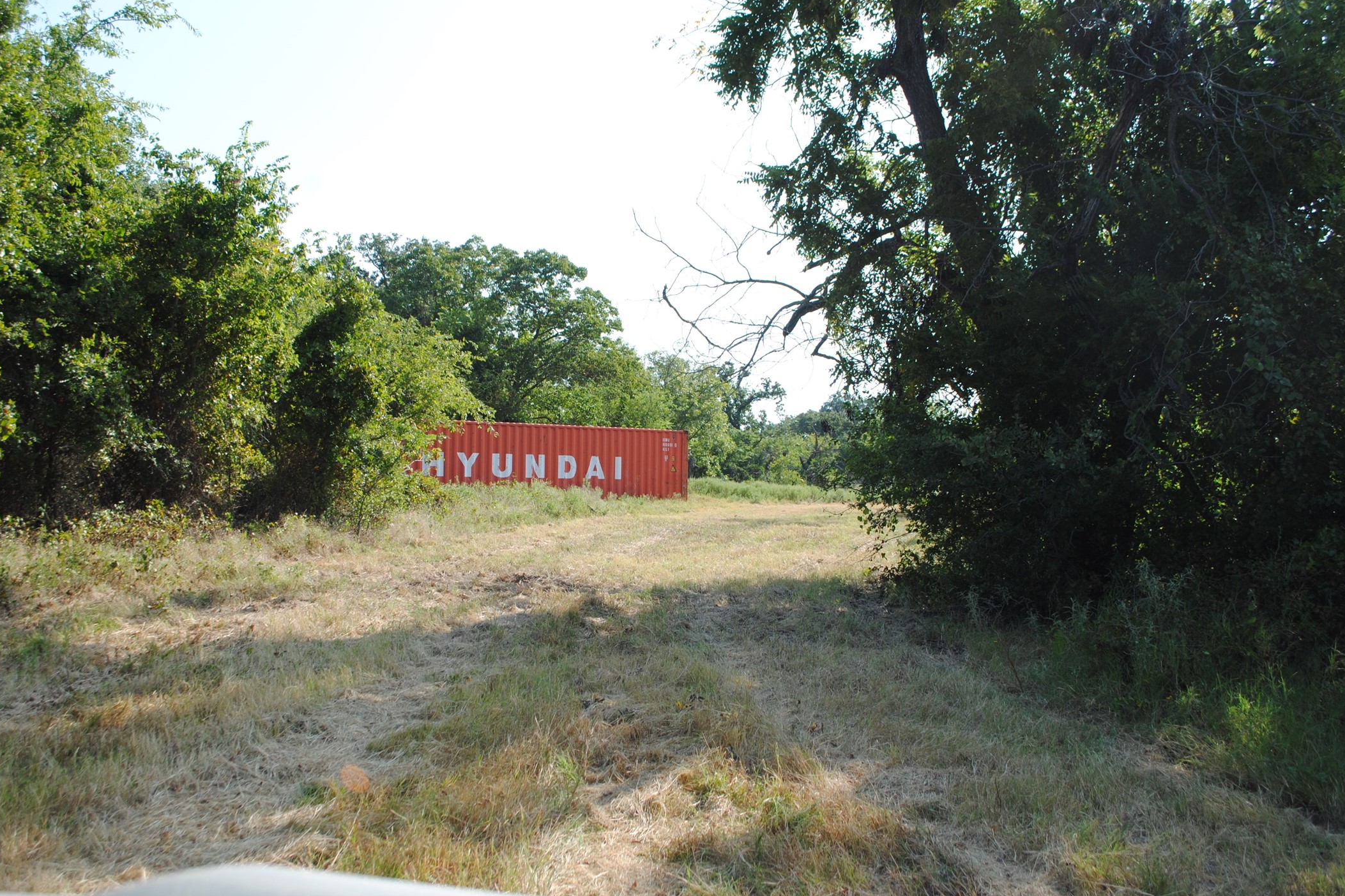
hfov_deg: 55.8
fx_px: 1270
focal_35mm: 34
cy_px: 440
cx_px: 657
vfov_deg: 38.9
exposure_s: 1/200
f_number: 6.3
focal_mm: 22
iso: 100
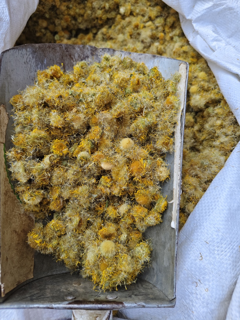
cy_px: 160
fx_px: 213
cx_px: 120
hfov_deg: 58.9
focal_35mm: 23
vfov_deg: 73.9
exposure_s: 1/1587
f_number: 1.88
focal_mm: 5.56
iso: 309
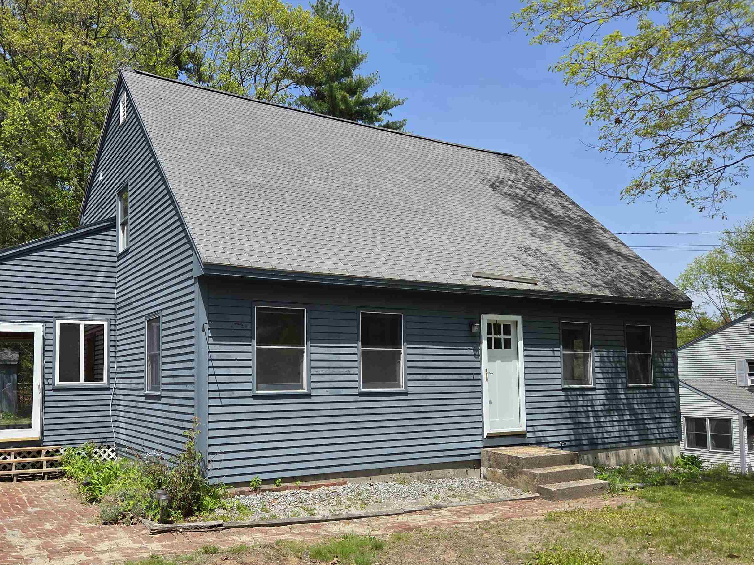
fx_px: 632
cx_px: 306
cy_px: 335
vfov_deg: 48.0
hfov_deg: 61.2
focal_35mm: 29
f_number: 1.8
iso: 80
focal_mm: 5.4
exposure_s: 1/4663
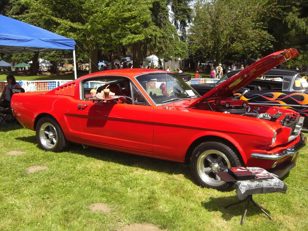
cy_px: 116
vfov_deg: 37.7
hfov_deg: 49.0
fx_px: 338
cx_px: 154
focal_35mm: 38
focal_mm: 6.2
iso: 64
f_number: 2.7
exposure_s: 1/800
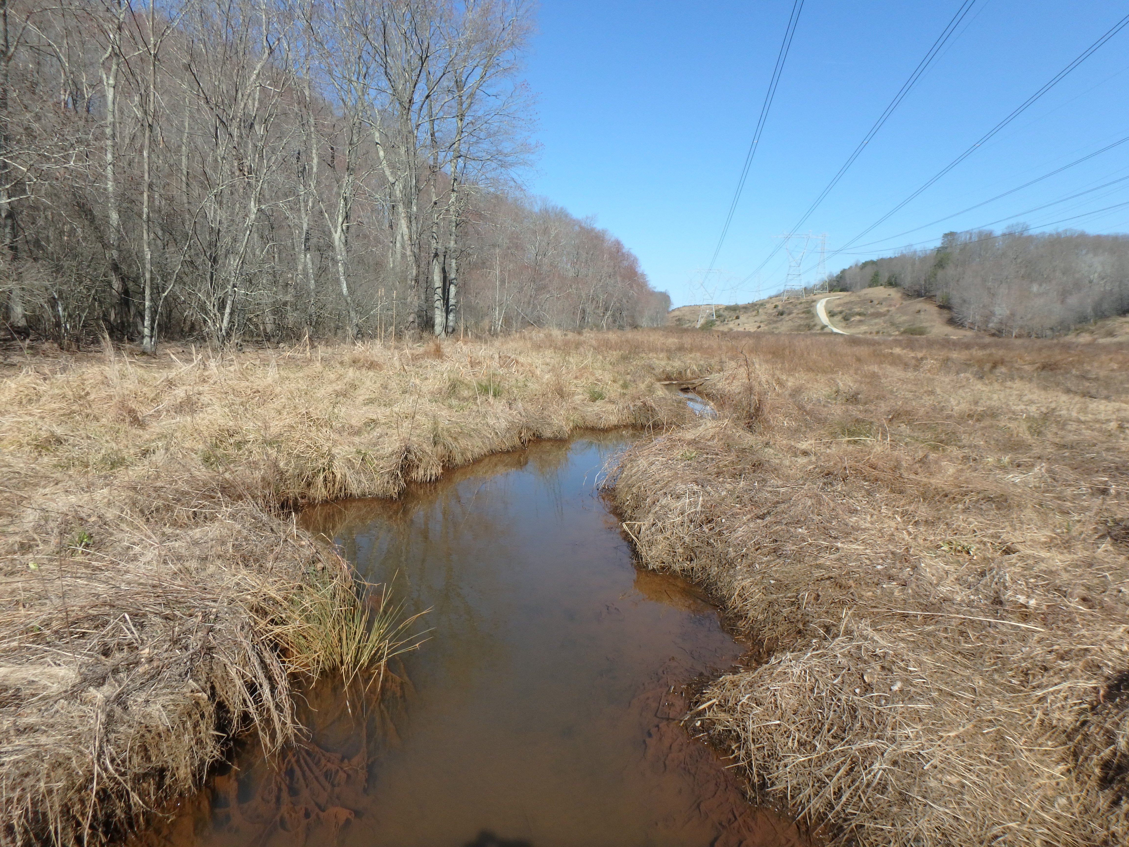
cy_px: 424
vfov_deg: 63.4
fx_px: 685
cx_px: 564
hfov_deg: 79.0
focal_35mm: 21
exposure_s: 1/400
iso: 125
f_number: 6
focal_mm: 3.7
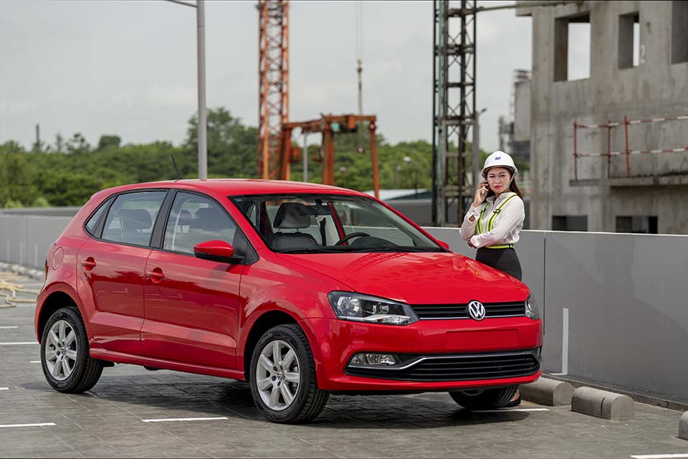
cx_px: 344
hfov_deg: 19.5
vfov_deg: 13.0
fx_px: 2007
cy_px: 230
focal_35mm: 105
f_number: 3.2
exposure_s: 1/250
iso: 40
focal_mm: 105
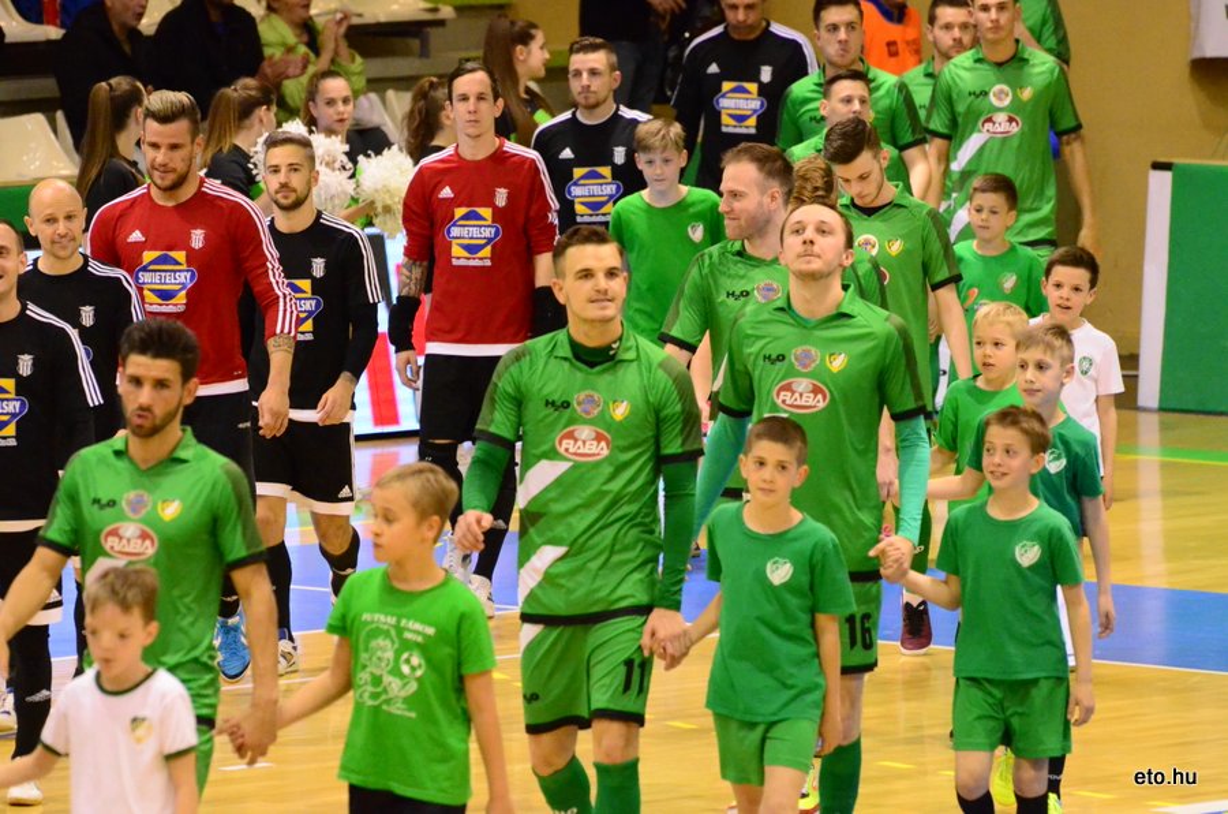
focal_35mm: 345
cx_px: 614
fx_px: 11743
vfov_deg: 4.0
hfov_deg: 6.0
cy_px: 407
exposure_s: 1/400
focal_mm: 230
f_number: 5.3
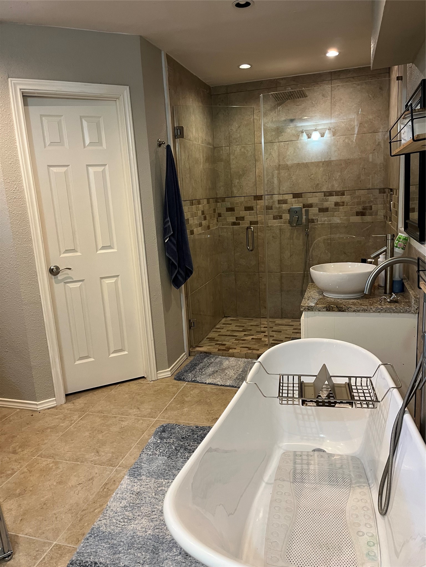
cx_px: 213
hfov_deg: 53.1
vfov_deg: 67.3
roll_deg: +3.8
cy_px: 284
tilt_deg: -11.6
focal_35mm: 26
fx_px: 427
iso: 200
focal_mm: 5.1
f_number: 1.6
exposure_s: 1/60
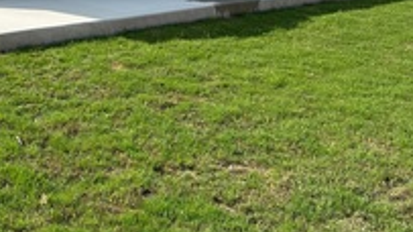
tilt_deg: +0.3
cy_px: -90
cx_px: 87
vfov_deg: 16.7
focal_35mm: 67
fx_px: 733
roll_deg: +0.6
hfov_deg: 30.7
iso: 50
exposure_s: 1/5319
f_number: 1.5
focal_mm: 5.7
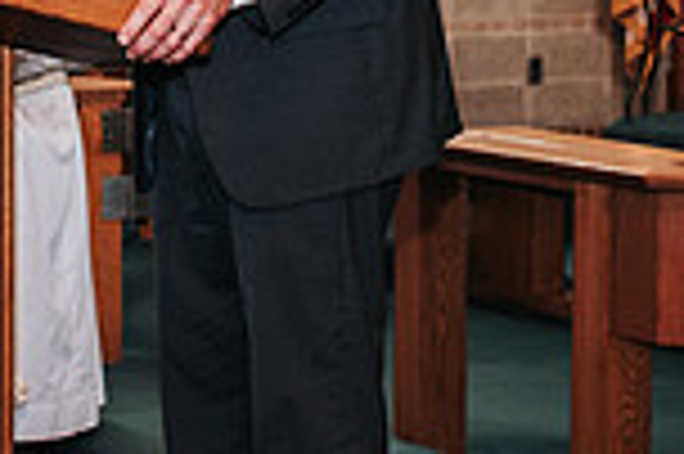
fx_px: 3037
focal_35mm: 160
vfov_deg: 8.4
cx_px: 149
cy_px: -185
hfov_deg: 12.8
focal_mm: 35
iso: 1000
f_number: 3.2
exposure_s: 1/125
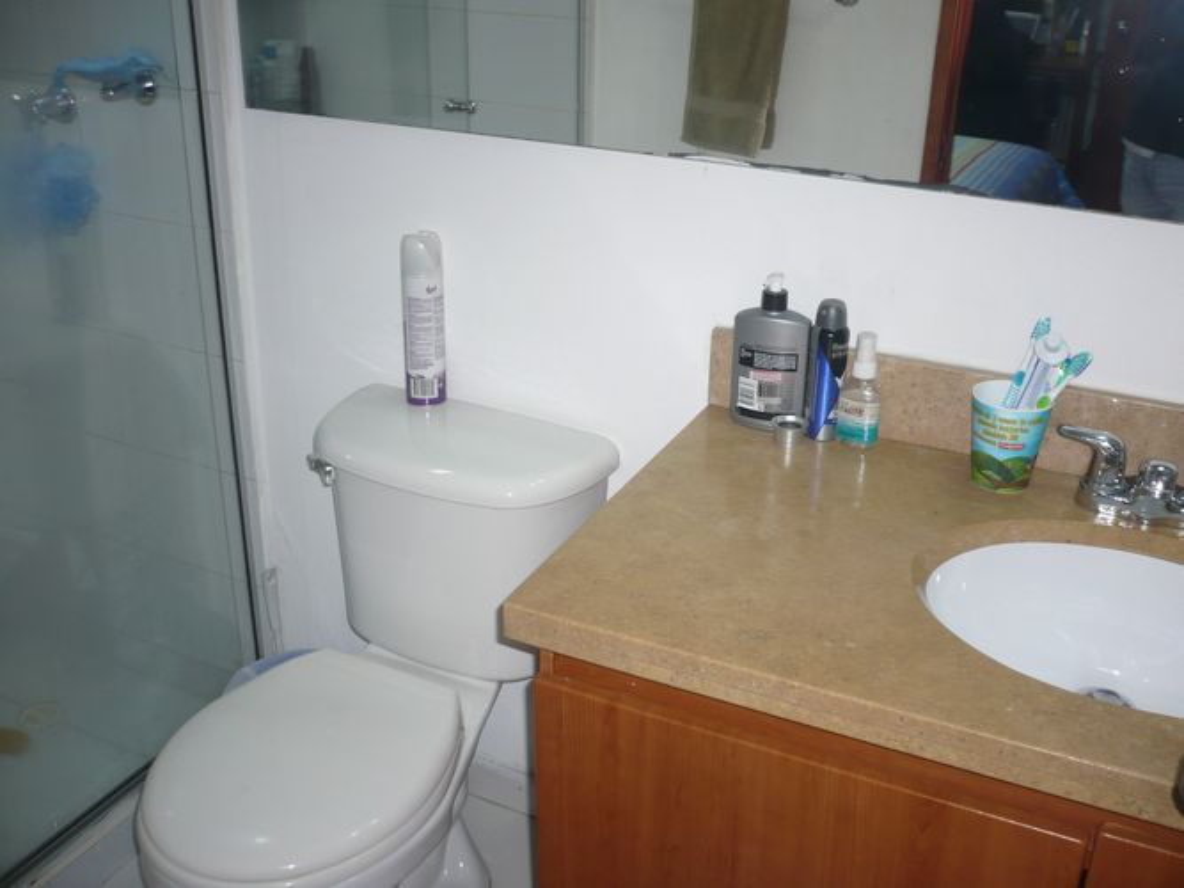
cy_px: 444
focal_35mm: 35
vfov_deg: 40.7
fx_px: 1197
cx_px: 592
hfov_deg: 52.6
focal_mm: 5.8
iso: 100
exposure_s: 1/30
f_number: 2.8
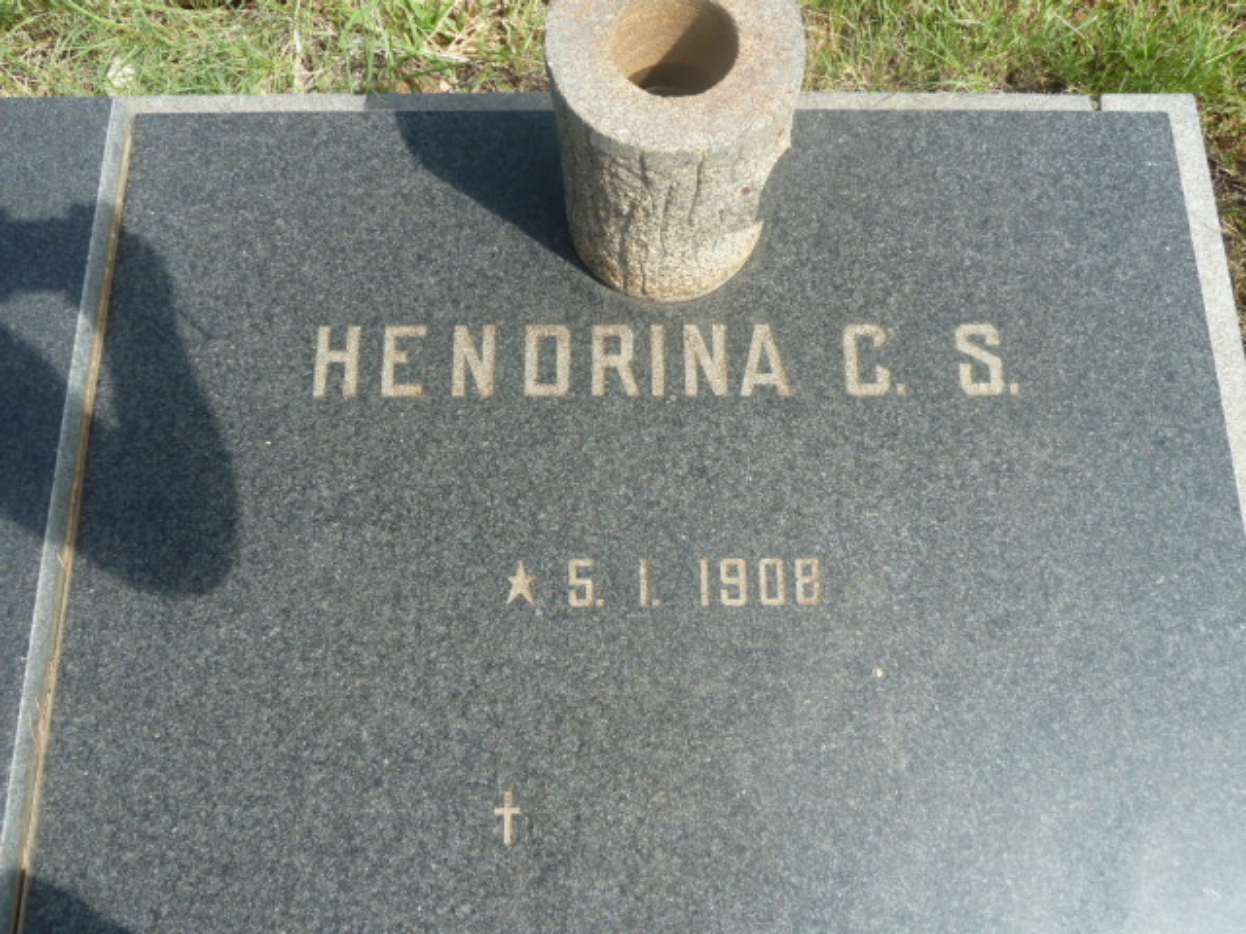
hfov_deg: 69.4
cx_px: 623
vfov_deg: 54.9
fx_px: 900
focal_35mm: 25
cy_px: 467
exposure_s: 1/250
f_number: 4
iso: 80
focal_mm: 4.1
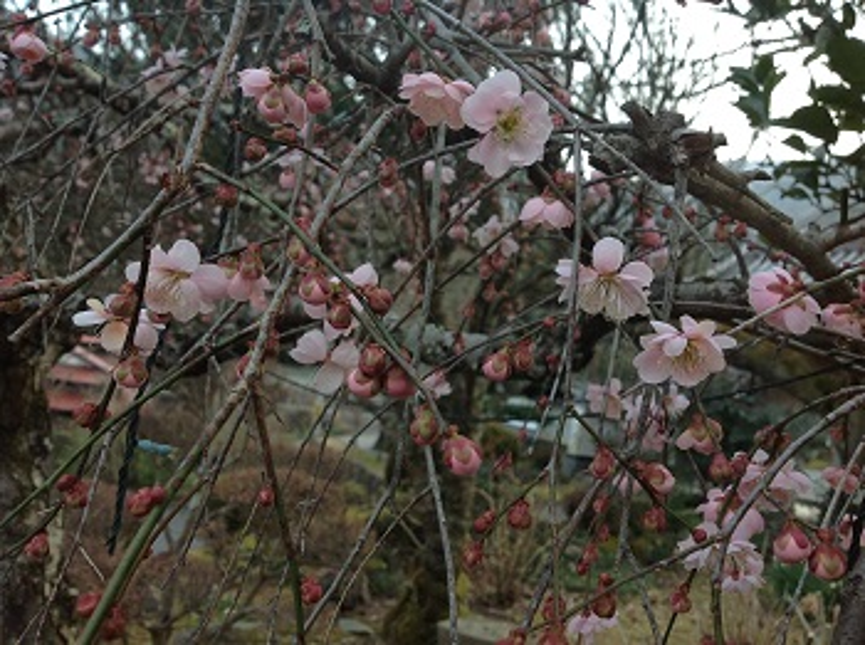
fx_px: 873
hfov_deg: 52.7
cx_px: 432
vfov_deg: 40.6
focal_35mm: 35
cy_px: 322
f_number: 2.4
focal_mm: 4.28
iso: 80
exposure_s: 1/143
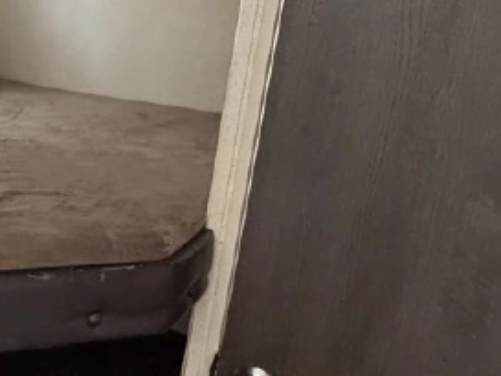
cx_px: -72
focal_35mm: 41
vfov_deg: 34.9
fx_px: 594
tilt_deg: -12.4
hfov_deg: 37.1
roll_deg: -3.2
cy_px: 136
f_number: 2.2
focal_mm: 2.22
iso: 320
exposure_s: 1/62
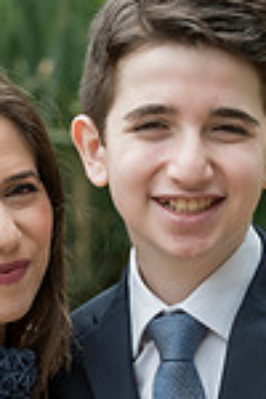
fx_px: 3502
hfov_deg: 4.3
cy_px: 325
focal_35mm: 316
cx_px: 59
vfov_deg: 6.5
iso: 400
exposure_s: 1/640
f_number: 3.5
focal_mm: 105
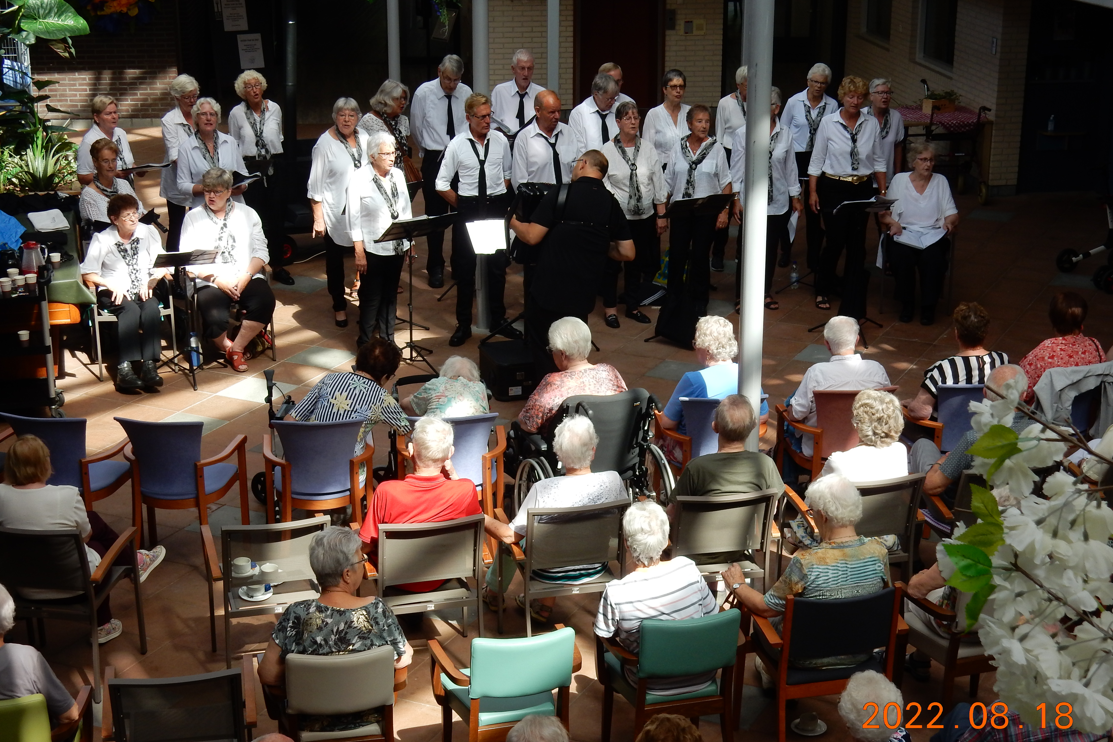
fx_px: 1948
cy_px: 383
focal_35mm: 63
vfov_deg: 21.6
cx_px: 561
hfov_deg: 31.9
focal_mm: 10.7
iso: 125
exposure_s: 1/160
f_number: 4.5
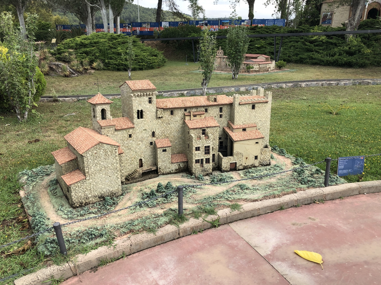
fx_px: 319
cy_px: 143
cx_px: 192
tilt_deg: -18.2
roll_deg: -1.0
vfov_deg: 48.2
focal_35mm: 29
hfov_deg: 61.7
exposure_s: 1/558
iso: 20
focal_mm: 3.99
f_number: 1.8
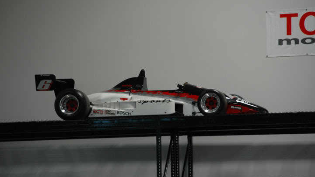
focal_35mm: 315
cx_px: 158
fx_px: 2631
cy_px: 98
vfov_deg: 3.9
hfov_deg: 6.9
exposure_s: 1/30
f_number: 5.6
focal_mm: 200
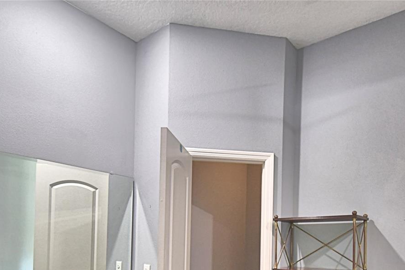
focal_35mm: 27
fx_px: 304
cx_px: 237
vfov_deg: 43.7
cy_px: 243
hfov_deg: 66.9
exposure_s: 1/30
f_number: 4.5
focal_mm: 10
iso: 720
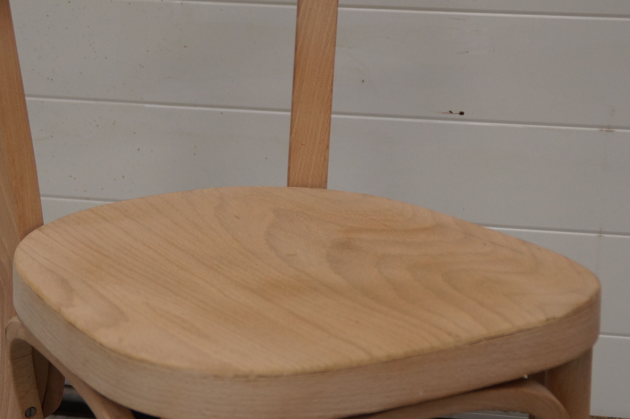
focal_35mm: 92
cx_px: 258
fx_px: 1607
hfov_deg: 22.2
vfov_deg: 14.8
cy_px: 272
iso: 500
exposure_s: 1/60
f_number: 4.5
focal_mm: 35
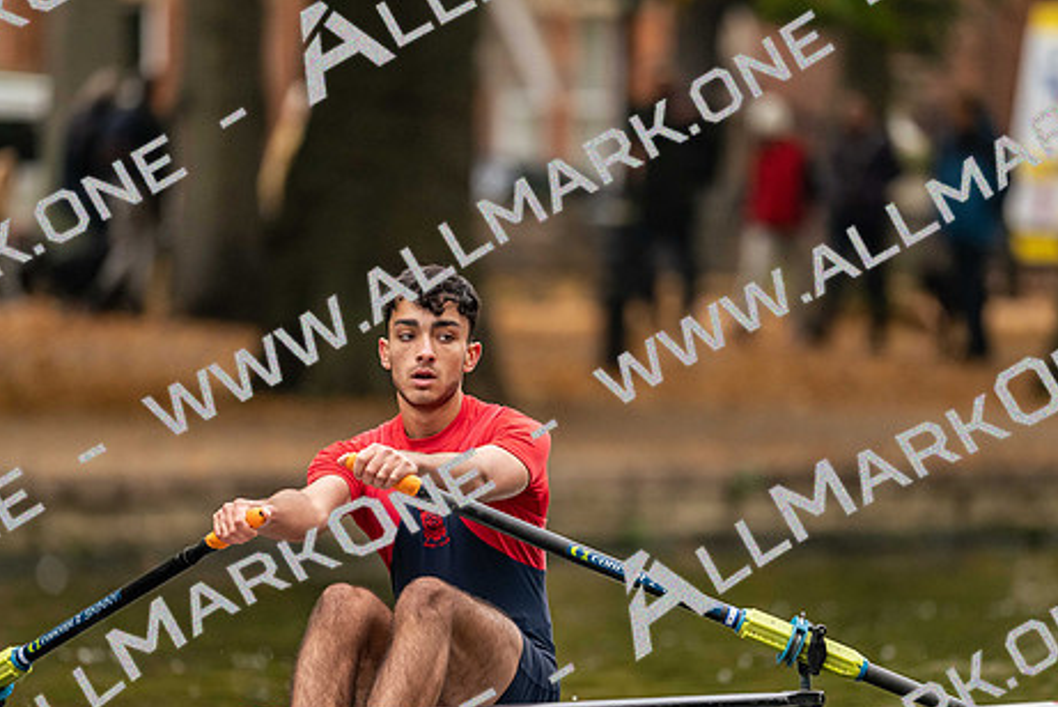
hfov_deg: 4.1
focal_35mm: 503
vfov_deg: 2.7
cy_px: 442
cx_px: 427
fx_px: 14791
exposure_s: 1/2500
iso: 2800
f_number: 4.5
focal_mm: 400
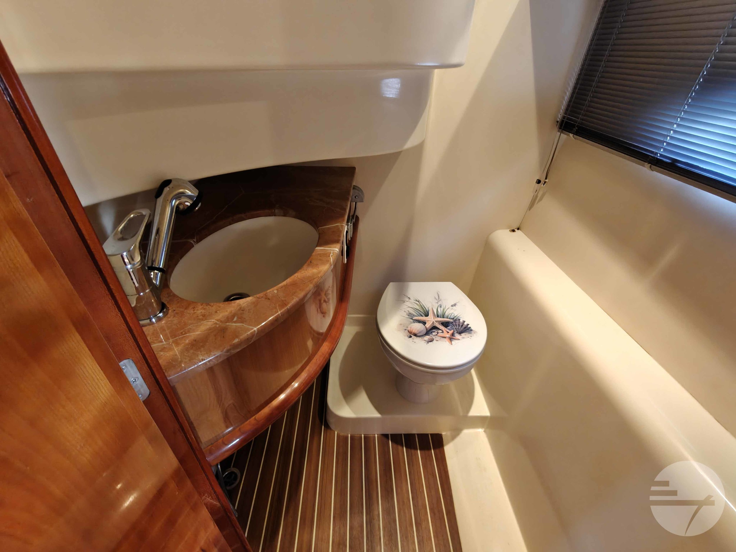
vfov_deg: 81.7
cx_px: 368
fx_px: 319
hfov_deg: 98.2
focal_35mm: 15
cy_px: 276
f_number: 2
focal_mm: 2.3
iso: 2500
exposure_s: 1/20
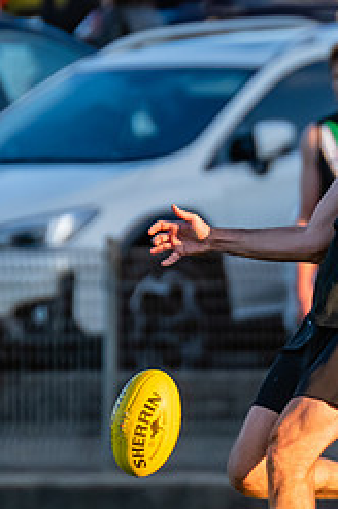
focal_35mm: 1505
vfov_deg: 1.4
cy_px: 287
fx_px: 21253
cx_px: 372
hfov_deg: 0.9
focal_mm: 360
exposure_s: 1/1600
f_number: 4.5
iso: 800
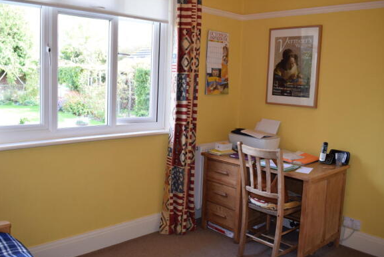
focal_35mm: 34
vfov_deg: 39.0
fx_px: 363
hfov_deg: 55.6
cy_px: 123
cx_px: 173
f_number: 5
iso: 800
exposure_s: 1/100
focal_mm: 20
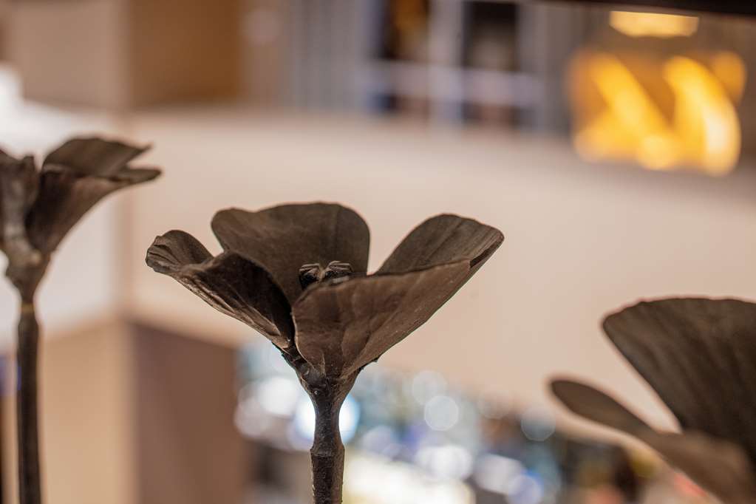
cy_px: 252
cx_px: 378
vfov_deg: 29.9
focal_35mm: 45
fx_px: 945
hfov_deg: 43.6
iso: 1600
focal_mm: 45
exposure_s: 1/4
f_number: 4.5
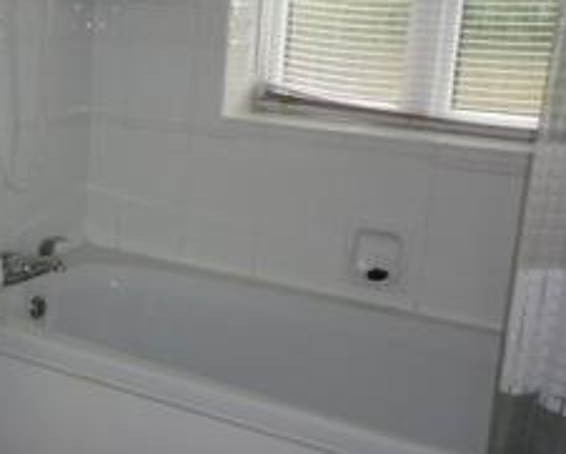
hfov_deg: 32.1
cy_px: 236
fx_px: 938
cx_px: 68
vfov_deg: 27.2
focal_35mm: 56
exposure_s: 1/30
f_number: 3.3
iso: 100
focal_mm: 5.2
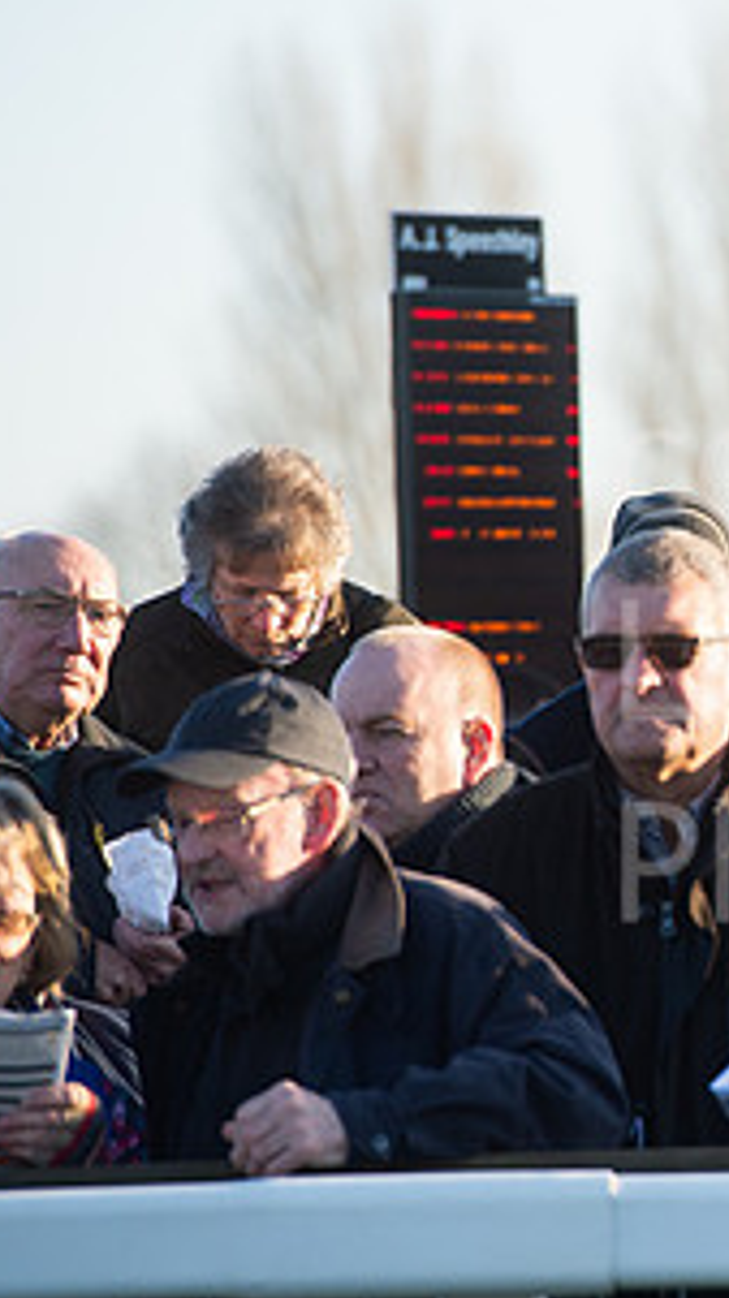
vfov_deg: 5.2
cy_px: 579
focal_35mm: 419
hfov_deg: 2.9
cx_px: 1089
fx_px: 14419
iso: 500
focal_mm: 200
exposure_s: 1/1600
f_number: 5
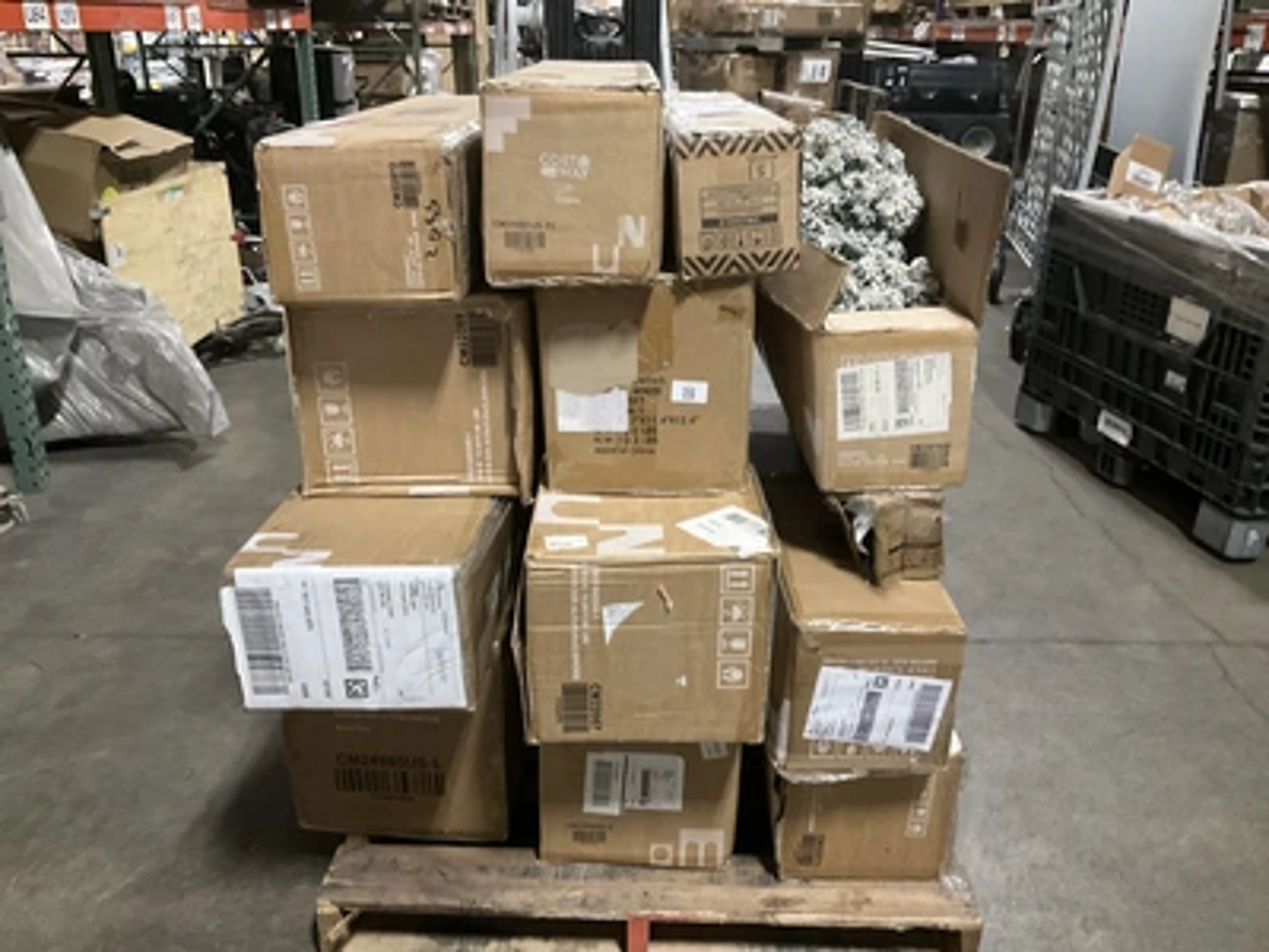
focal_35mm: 29
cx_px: 634
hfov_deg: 61.7
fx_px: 1063
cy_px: 476
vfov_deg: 48.2
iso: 320
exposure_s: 1/30
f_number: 1.8
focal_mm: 3
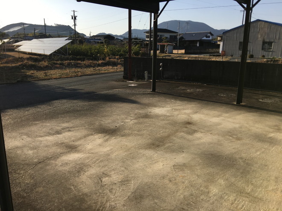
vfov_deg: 48.2
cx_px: 141
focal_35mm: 29
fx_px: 236
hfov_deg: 61.7
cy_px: 106
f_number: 2.2
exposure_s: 1/1304
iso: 25
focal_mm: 4.15
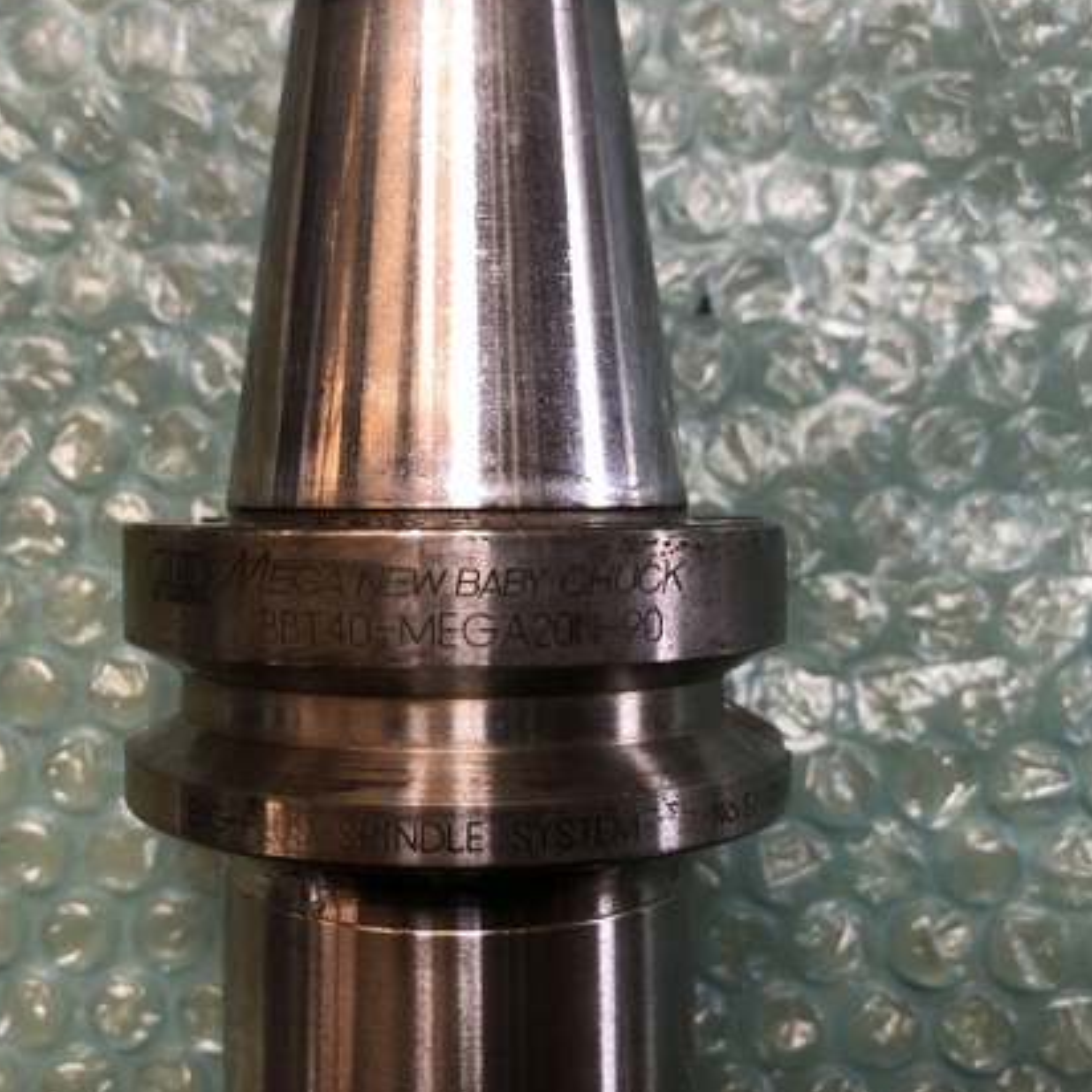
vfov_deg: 46.0
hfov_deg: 45.9
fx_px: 1285
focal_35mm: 36
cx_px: 456
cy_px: 519
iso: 40
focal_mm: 4
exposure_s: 1/20
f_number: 1.8
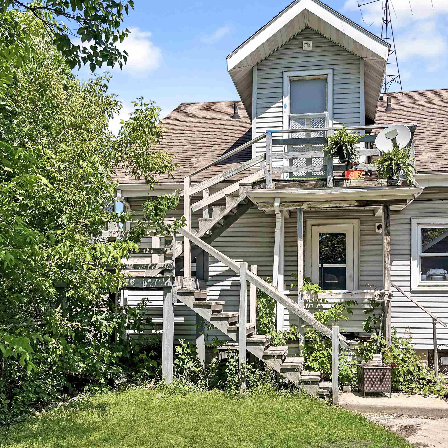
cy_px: 223
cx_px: 269
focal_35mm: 31
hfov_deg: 52.2
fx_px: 454
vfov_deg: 52.5
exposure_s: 1/2410
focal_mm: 5.1
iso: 50
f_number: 1.6
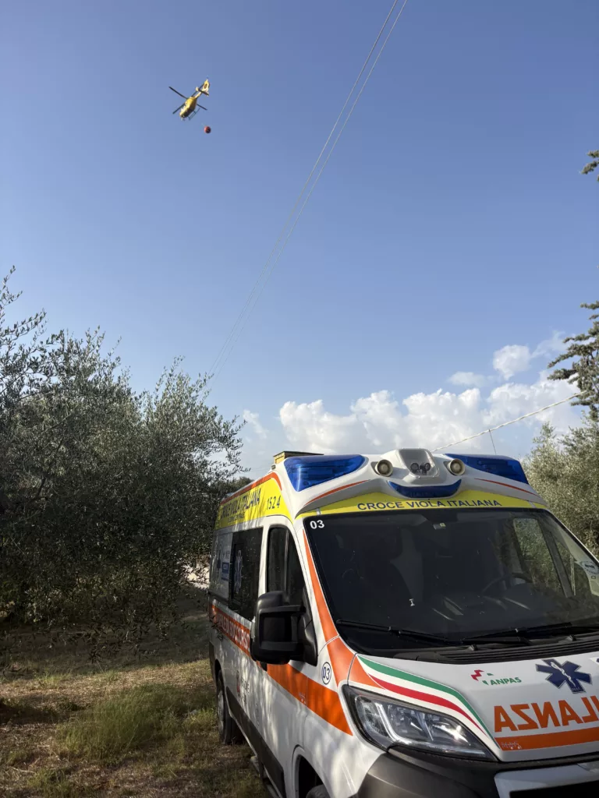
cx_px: 300
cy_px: 399
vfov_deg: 67.3
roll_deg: -2.8
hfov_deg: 53.1
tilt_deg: +11.2
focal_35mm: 26
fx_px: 600
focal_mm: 5.96
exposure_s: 1/2865
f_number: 1.6
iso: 50
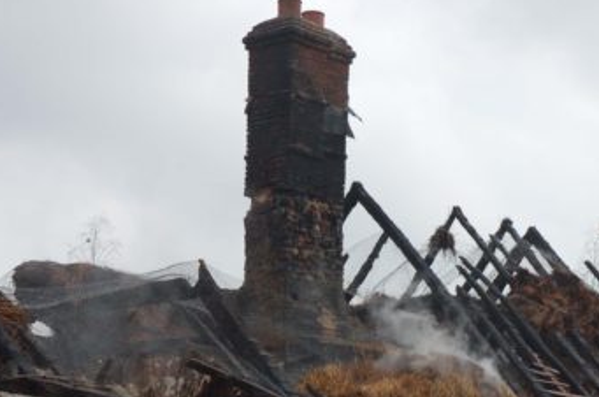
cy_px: 330
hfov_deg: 16.0
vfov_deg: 10.6
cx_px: 432
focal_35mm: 128
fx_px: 2126
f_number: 8
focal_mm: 46
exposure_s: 1/250
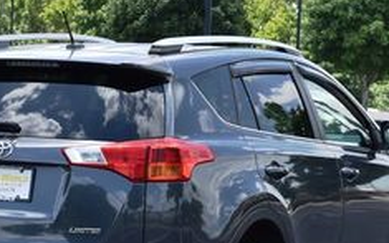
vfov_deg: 8.3
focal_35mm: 158
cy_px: 158
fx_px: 1675
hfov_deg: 13.2
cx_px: 204
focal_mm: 38
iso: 160
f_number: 8
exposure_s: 1/250
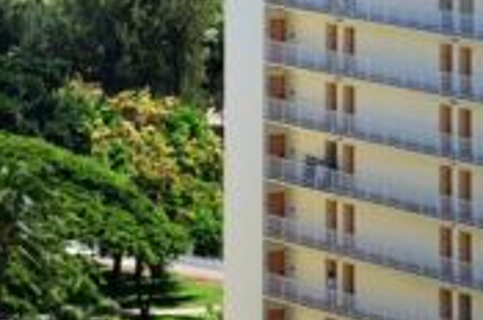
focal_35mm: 340
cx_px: -334
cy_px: -255
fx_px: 4553
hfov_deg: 6.0
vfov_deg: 4.0
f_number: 8
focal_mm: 62
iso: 100
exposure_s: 1/250
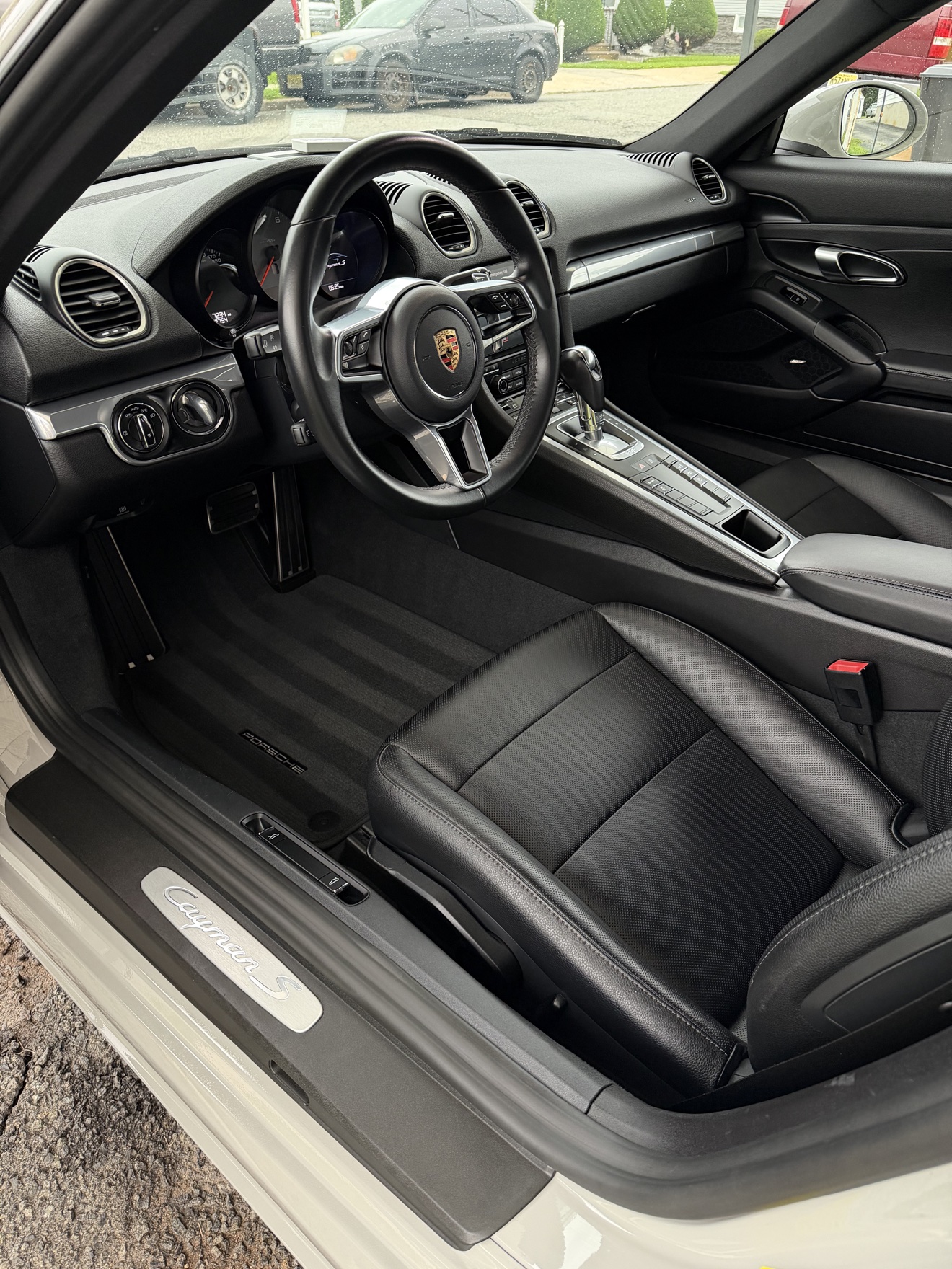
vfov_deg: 71.6
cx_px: 476
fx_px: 880
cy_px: 634
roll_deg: -1.9
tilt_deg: -35.9
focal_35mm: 24
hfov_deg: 56.8
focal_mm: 6.76
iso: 320
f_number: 1.78
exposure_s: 1/60
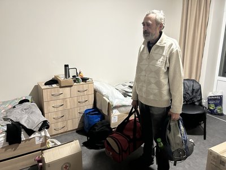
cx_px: 113
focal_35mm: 26
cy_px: 85
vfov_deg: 53.1
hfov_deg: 67.3
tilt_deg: -13.5
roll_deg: +0.2
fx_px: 170
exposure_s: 1/33
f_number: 1.5
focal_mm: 5.7
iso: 500
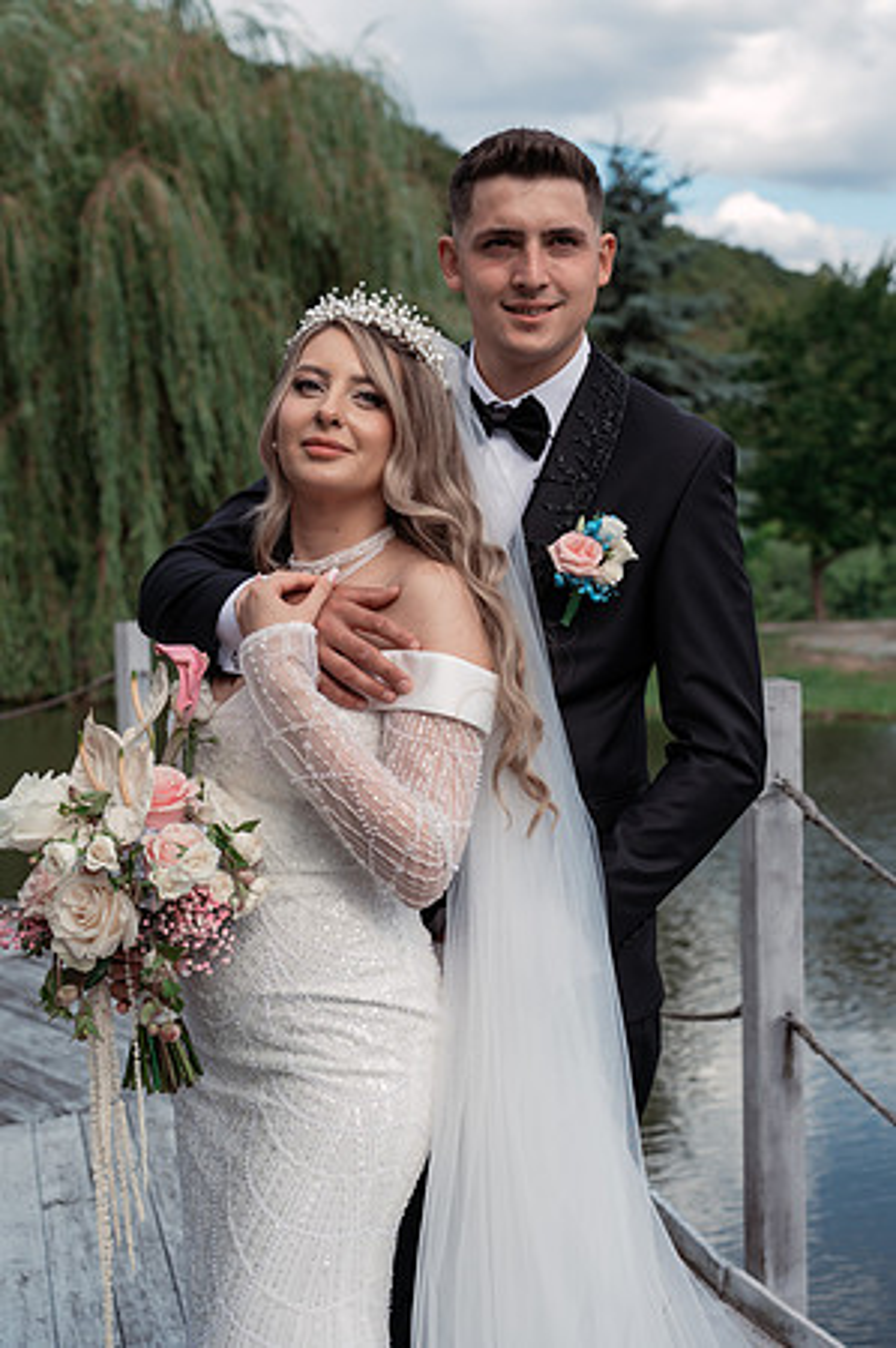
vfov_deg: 36.9
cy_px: 674
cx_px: 448
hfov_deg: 25.0
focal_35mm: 54
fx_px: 2021
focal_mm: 54
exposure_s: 1/500
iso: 160
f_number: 4.5
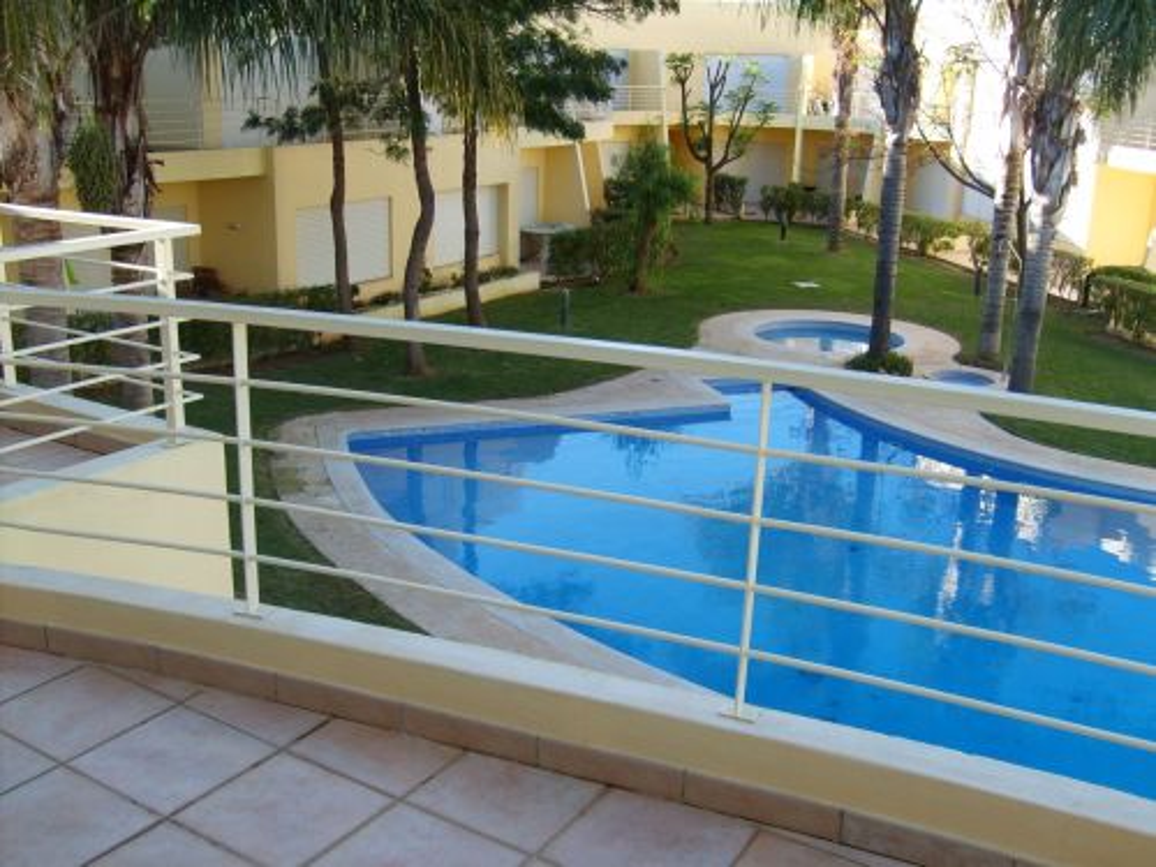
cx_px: 578
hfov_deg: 52.6
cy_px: 434
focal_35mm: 35
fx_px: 1169
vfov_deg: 40.7
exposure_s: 1/250
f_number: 2.8
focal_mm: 5.8
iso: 50
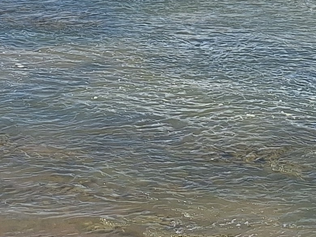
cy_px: -193
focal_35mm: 120
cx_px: 262
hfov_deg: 16.3
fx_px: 1096
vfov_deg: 11.4
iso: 40
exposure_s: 1/3984
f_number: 1.8
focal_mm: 5.54
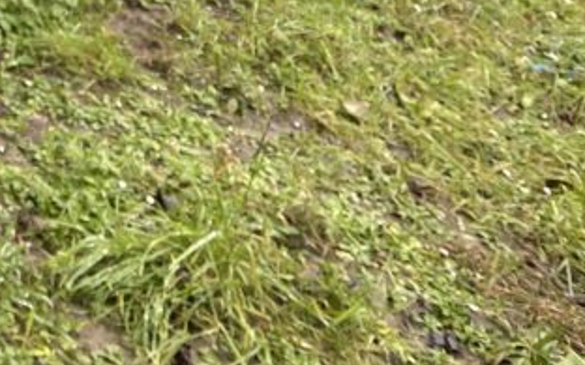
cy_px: -288
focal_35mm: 87
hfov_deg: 20.7
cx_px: -266
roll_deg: -4.4
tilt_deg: -12.4
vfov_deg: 13.5
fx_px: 1387
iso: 80
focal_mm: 5.1
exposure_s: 1/121
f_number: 1.6
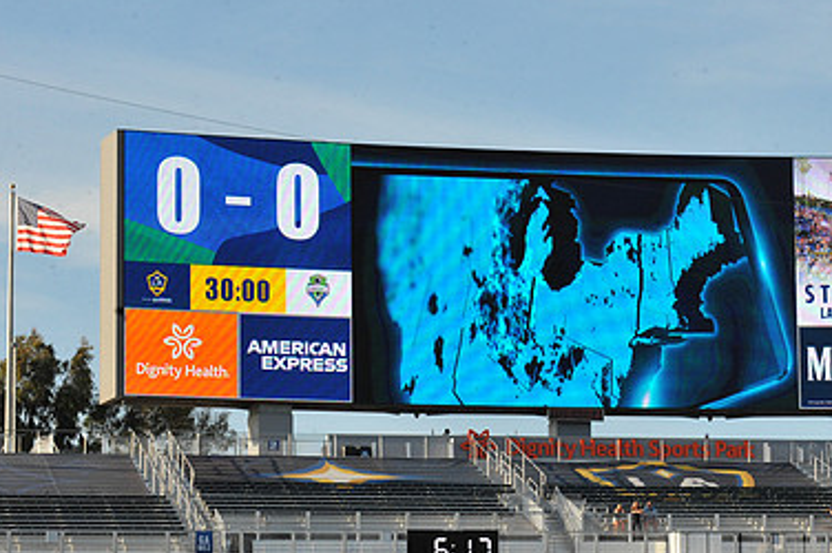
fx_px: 3741
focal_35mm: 162
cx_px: 571
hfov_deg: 12.7
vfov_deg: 8.5
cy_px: 259
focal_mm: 105
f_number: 16
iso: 1600
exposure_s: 1/1000
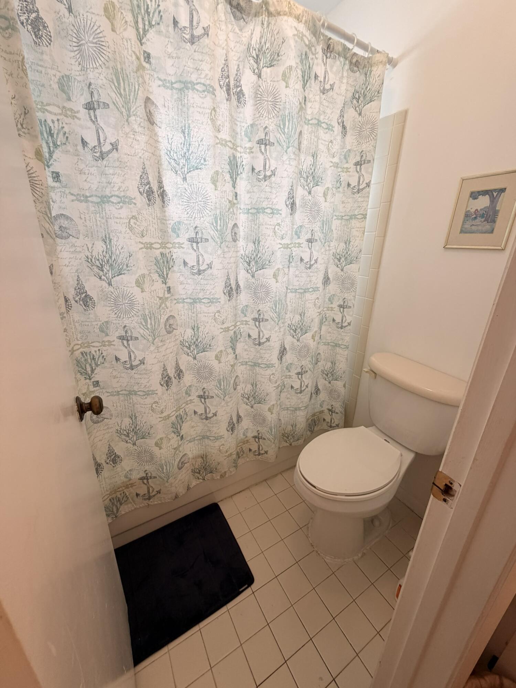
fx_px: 278
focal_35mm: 14
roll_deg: -1.8
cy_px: 344
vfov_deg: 102.1
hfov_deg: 85.7
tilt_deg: -18.4
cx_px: 258
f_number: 2.2
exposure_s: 1/120
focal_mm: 2.22
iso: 160
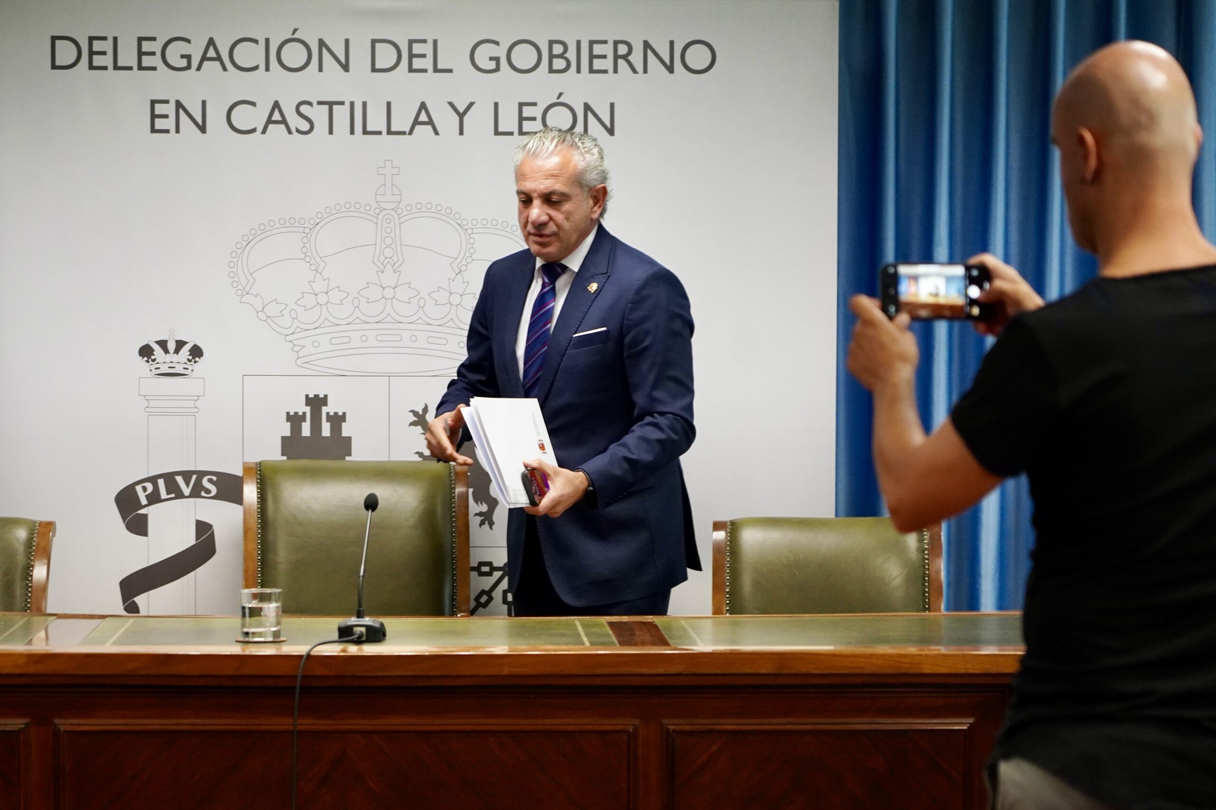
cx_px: 608
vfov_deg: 13.0
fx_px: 3545
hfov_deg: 19.5
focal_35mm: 105
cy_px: 405
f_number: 4
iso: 4000
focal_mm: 105
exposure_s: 1/320
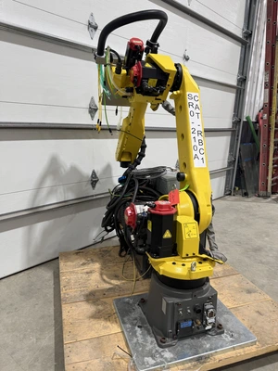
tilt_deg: -13.2
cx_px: 139
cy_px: 186
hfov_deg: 56.8
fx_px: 257
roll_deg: -2.0
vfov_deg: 71.6
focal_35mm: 24
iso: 125
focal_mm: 6.76
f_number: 1.78
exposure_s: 1/120
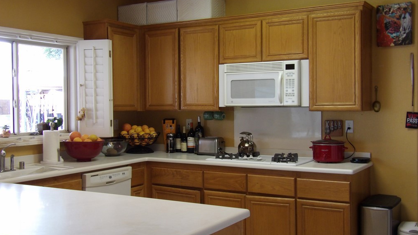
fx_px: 477
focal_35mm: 43
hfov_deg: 47.4
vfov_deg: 27.7
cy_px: 120
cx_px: 207
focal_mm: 7
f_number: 3.7
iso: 200
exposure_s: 1/20
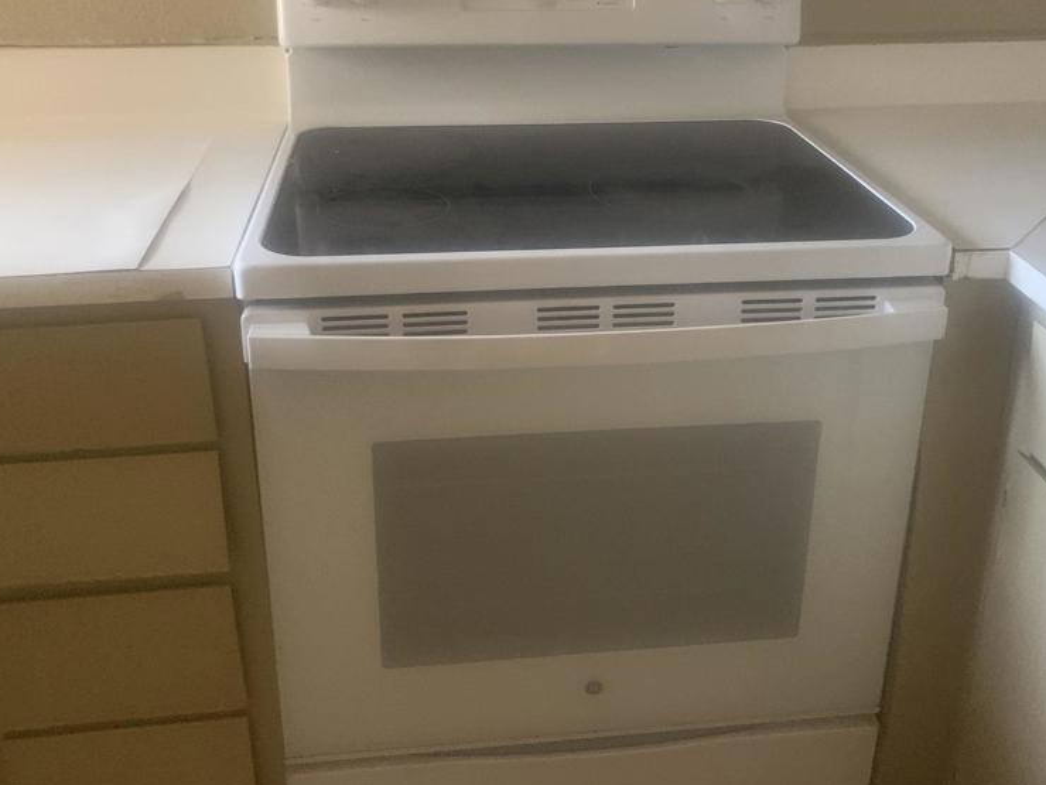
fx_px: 1088
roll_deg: -0.7
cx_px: 565
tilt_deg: -21.4
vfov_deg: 39.2
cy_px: 260
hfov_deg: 51.3
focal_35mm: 36
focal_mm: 4.25
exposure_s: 1/30
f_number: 1.8
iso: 500
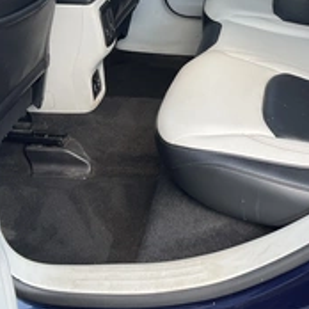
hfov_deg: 27.6
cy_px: 135
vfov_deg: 29.0
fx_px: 596
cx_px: 302
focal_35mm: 59
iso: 25
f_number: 1.8
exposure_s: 1/122
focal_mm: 3
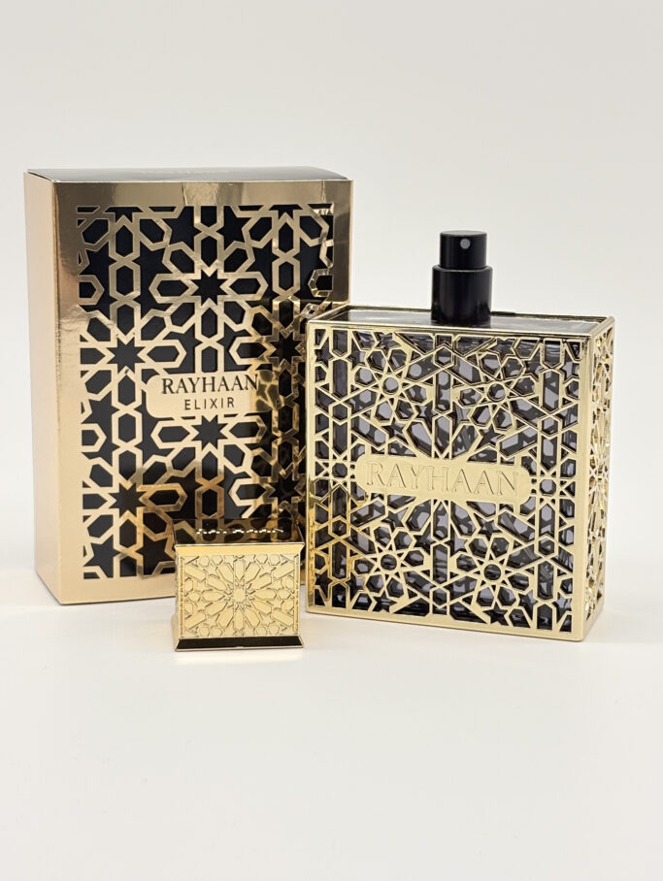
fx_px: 1325
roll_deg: +1.2
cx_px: 332
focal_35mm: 52
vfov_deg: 36.8
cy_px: 440
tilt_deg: -12.0
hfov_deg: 28.1
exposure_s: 1/602
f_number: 1.6
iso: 40
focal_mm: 5.96
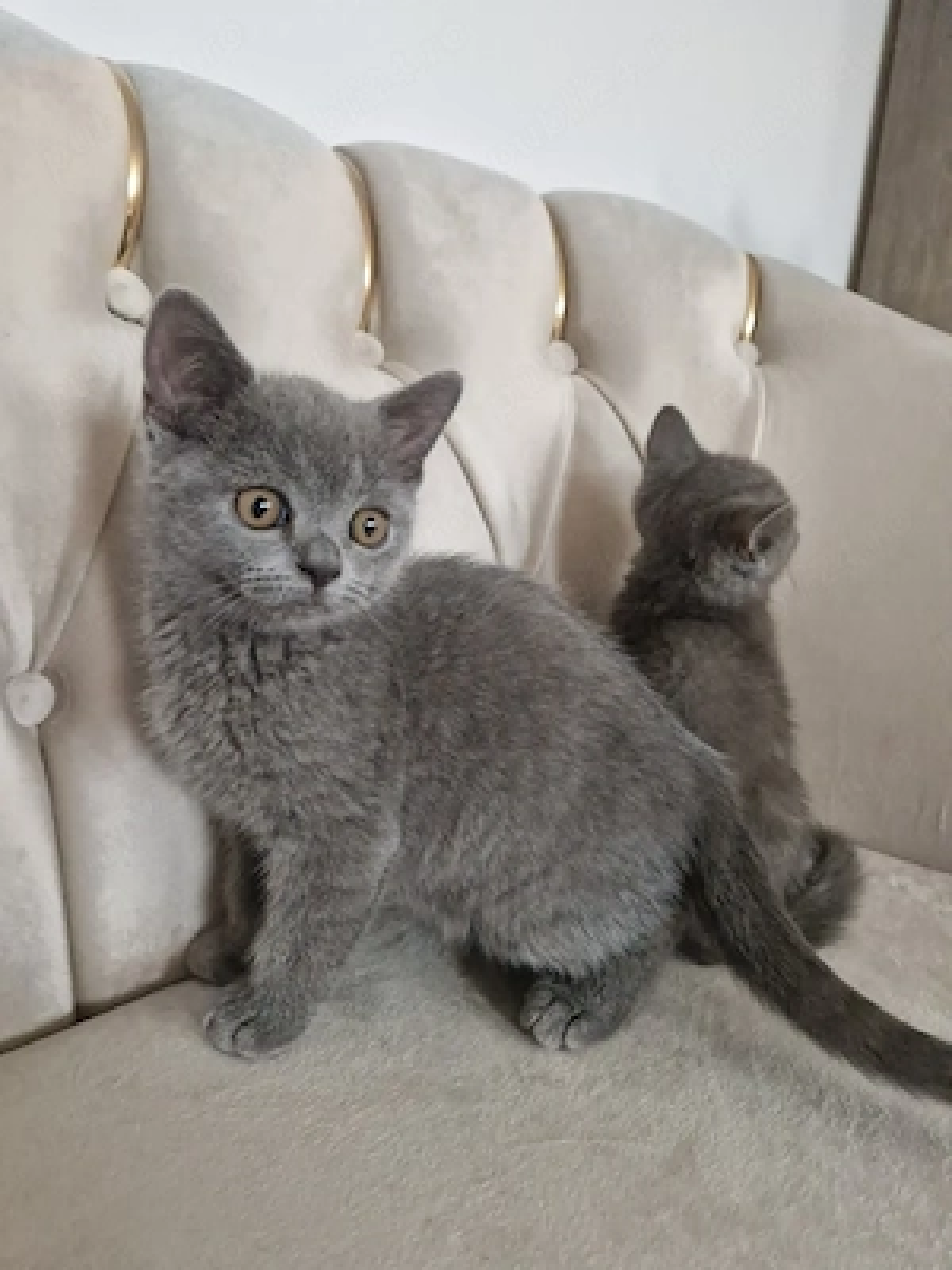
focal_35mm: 23
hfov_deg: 58.9
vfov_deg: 73.9
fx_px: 843
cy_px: 635
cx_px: 476
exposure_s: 1/100
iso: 800
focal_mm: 5.4
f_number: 1.8
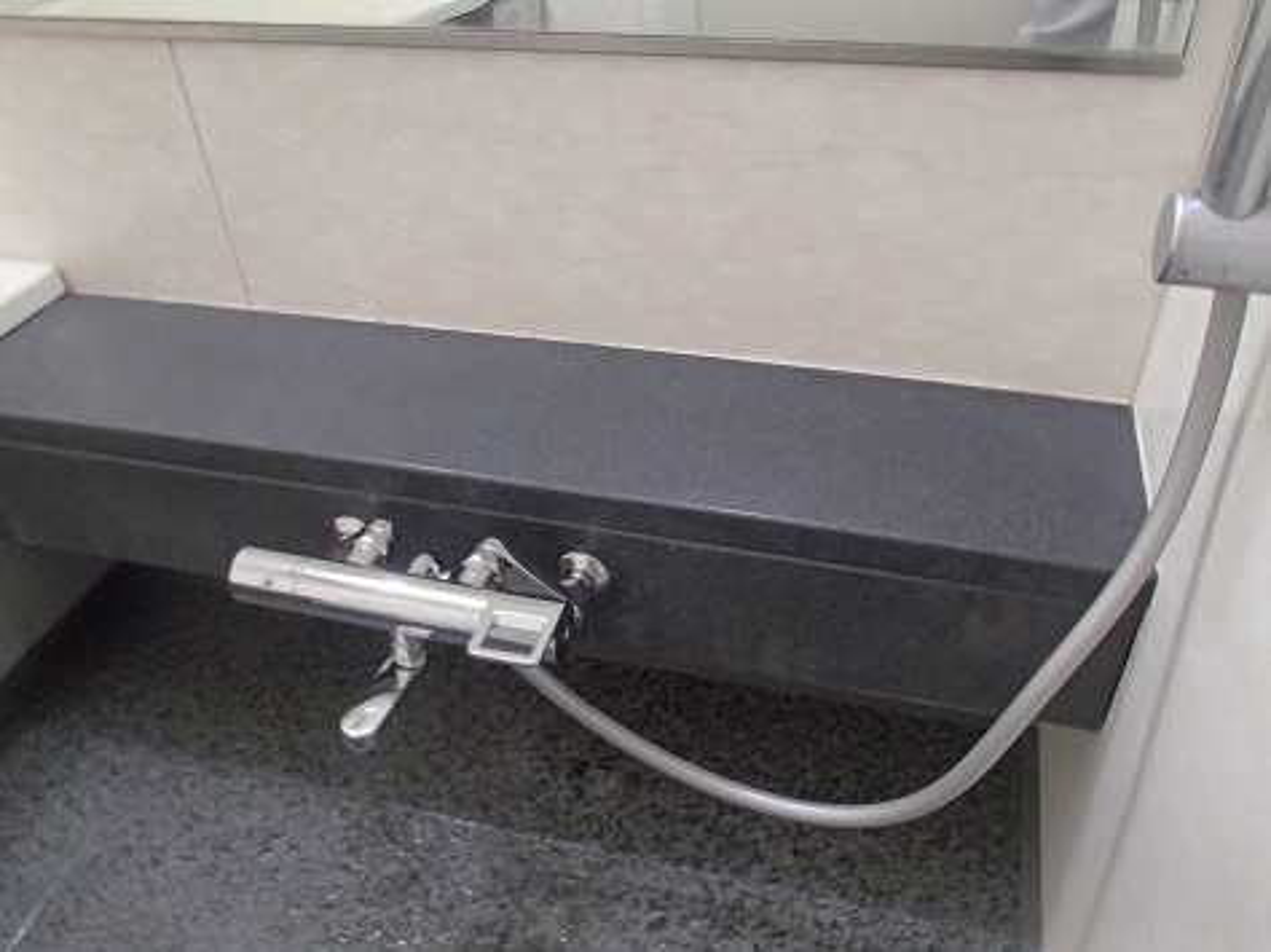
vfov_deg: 49.7
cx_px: 636
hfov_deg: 63.5
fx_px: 1028
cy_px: 476
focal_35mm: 28
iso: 800
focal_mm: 5
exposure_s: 1/25
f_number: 3.9
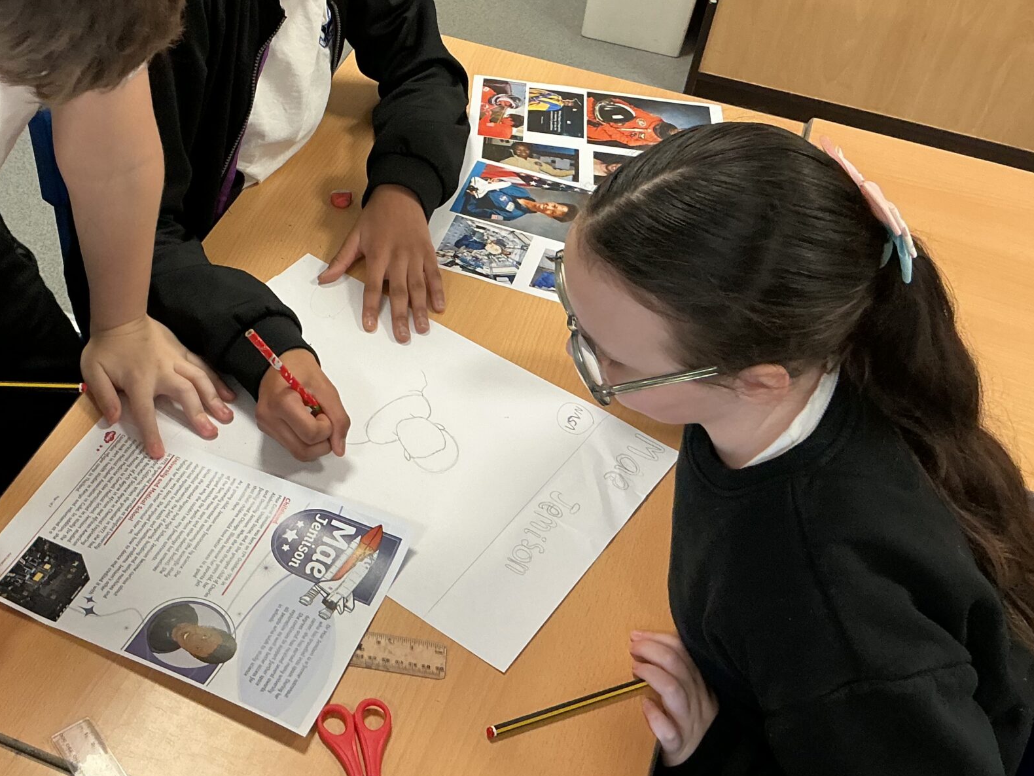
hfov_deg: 39.7
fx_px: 1404
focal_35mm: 47
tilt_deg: -39.0
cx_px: 311
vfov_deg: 30.7
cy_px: 271
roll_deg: -4.9
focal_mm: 3
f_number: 1.8
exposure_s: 1/60
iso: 125
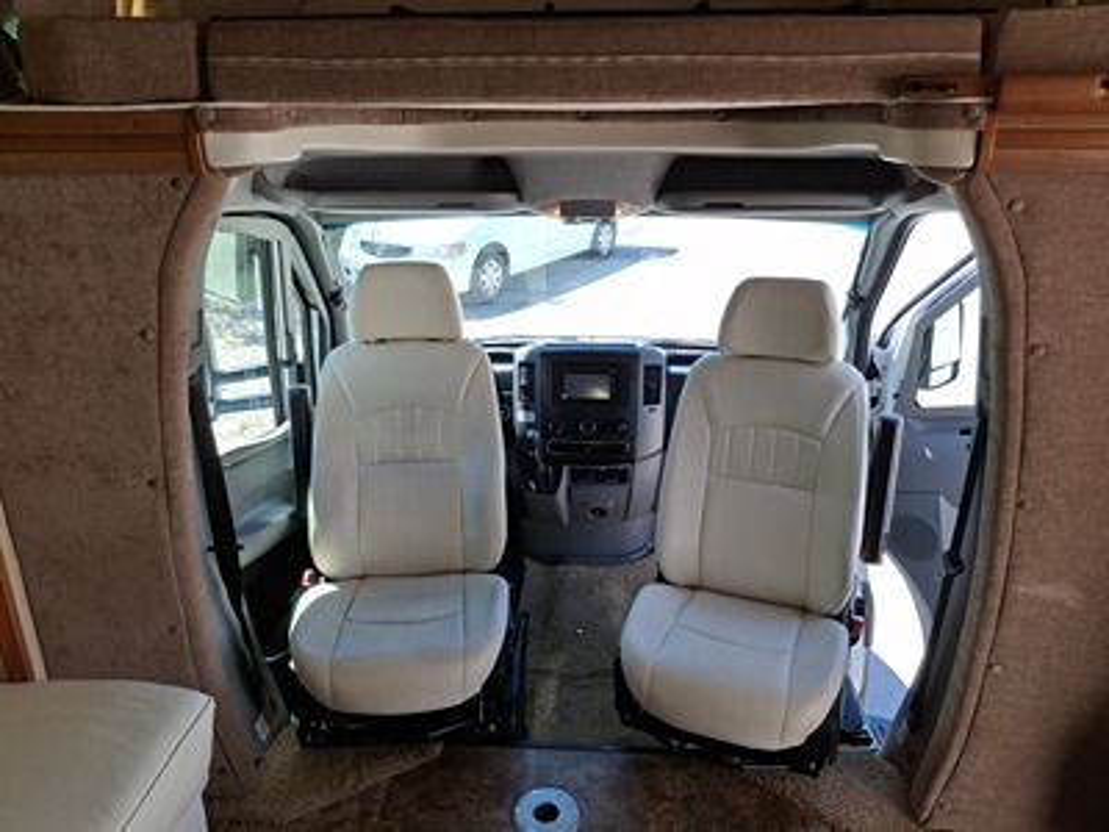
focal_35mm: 25
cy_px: 416
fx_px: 801
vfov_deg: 54.9
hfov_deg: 69.4
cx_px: 554
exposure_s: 1/338
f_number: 1.8
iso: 25
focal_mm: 4.69
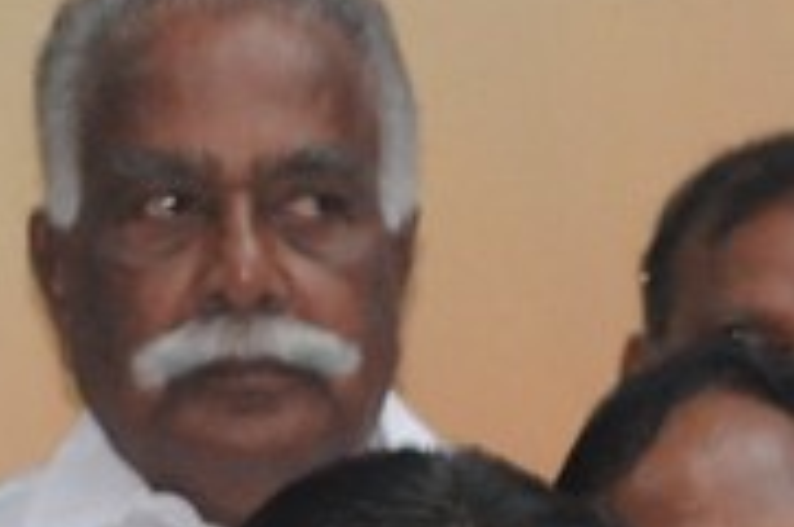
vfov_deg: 1.5
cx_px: 873
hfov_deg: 2.3
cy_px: 1462
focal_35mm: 889
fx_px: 19569
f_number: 11
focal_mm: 105
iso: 1250
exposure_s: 1/125
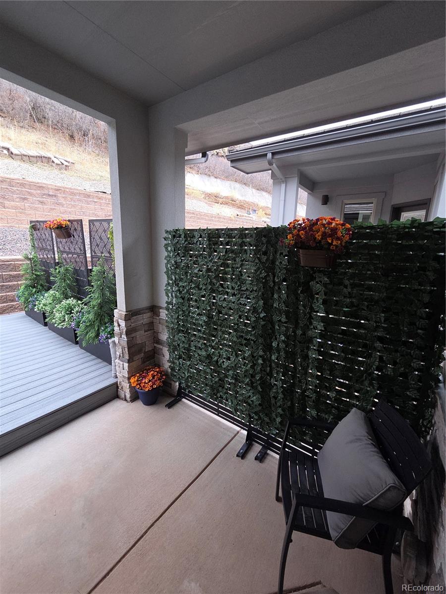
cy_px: 297
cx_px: 223
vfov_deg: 106.2
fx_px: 223
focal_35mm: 13
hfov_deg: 89.9
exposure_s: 1/60
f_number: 2.2
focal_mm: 2.2
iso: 50
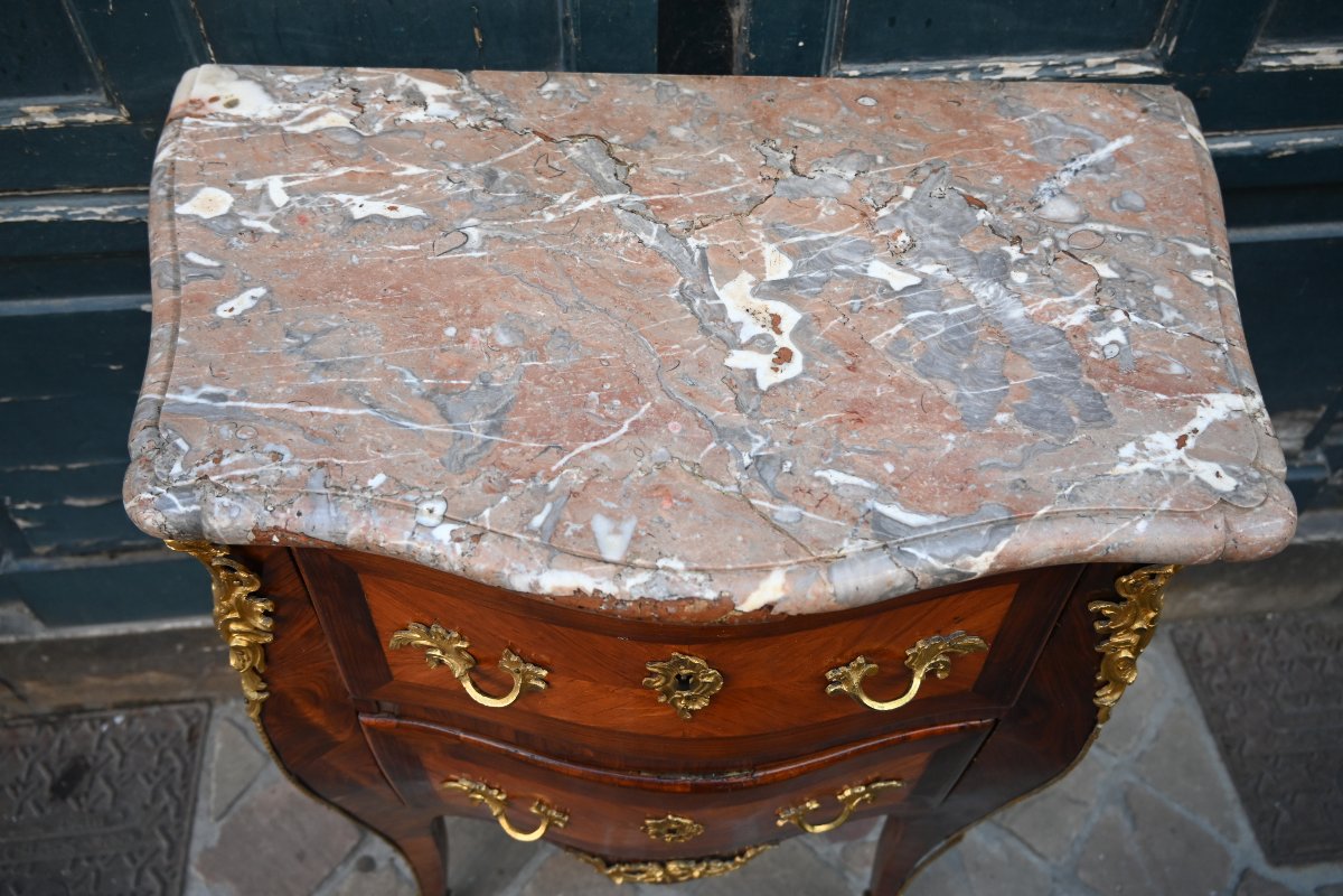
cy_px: 448
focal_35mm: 29
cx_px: 672
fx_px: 1091
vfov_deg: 44.6
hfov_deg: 63.2
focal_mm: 19.5
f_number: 4
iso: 400
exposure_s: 1/250
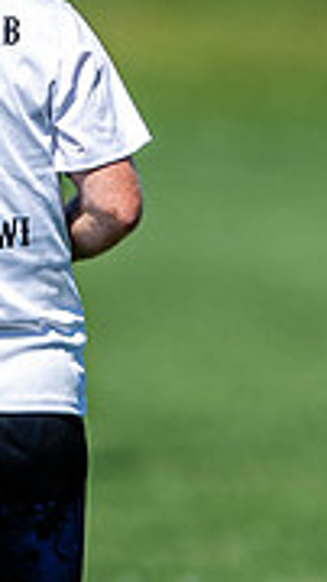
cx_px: -272
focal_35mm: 2792
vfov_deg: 0.8
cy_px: 455
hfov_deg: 0.4
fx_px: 43119
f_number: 2.8
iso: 100
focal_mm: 400
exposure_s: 1/2000
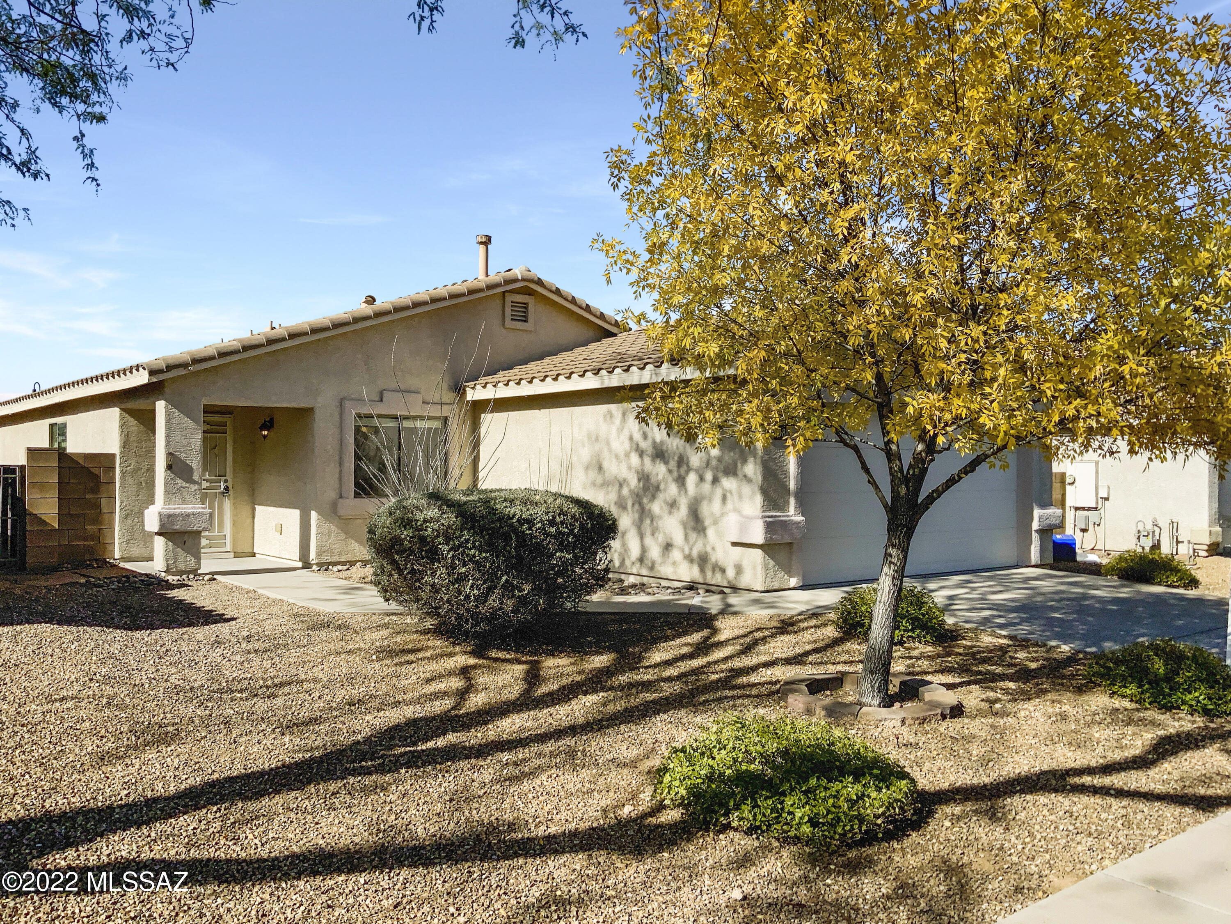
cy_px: 462
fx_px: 1031
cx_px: 616
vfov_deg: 48.2
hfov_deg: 61.7
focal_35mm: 29
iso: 20
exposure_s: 1/4405
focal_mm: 3
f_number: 1.8
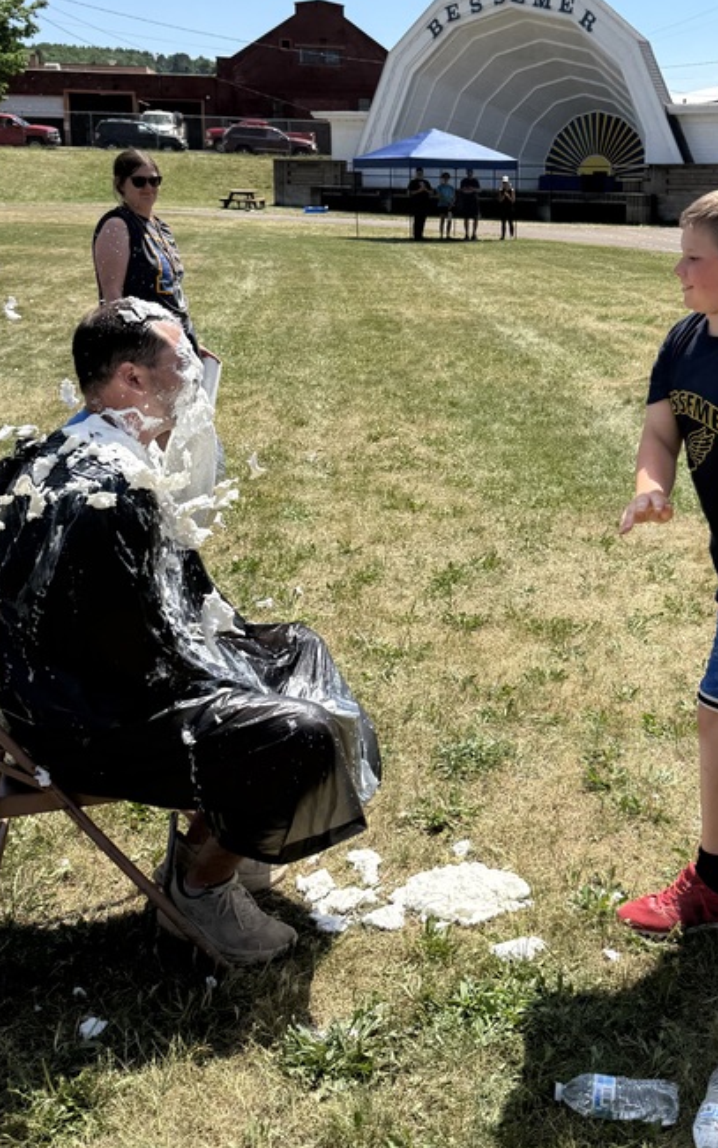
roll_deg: -0.7
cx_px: 543
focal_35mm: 40
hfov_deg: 31.4
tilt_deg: -10.4
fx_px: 1252
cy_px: 418
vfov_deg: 48.7
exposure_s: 1/4405
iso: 80
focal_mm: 6.76
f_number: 1.78
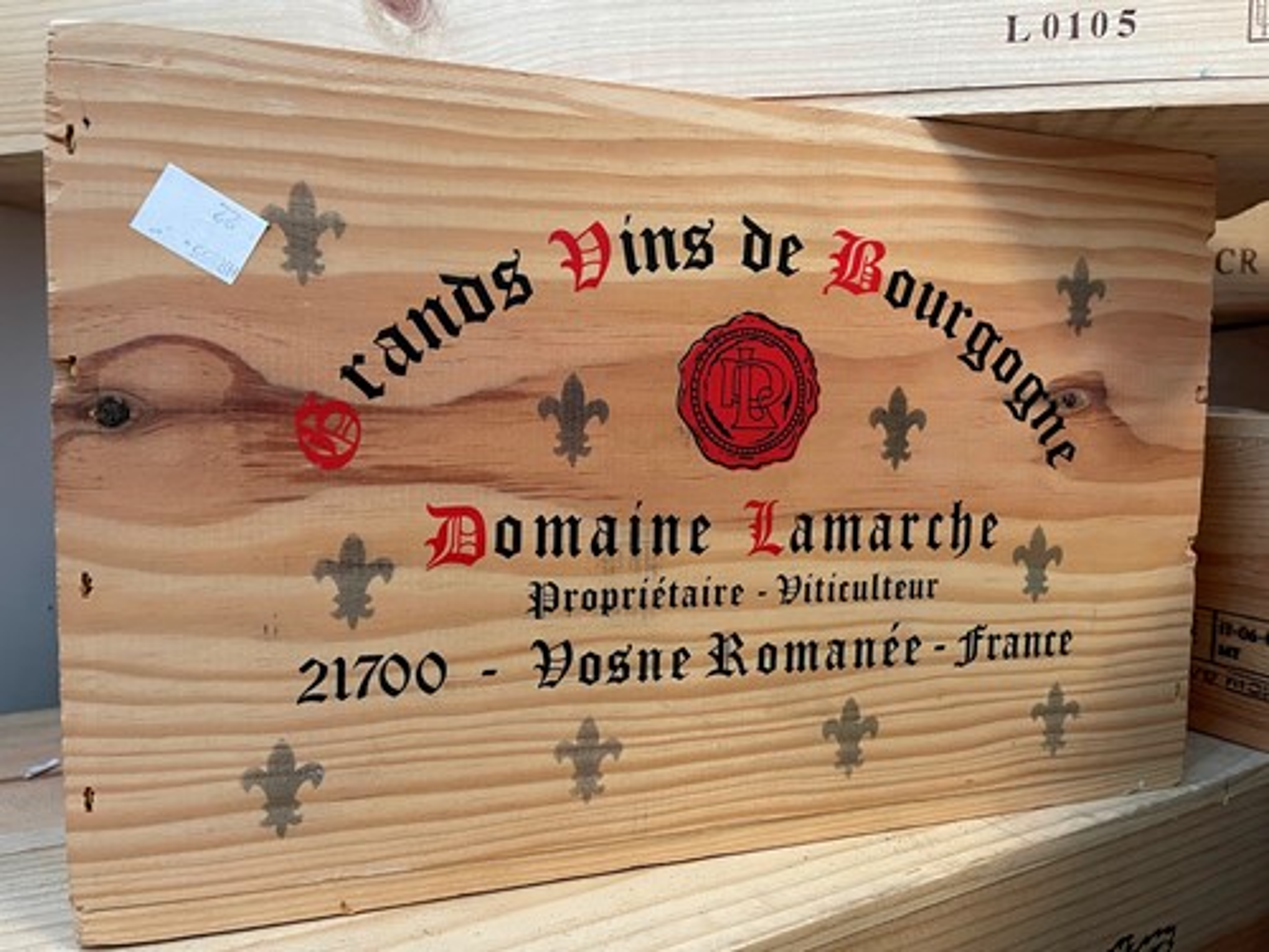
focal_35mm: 26
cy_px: 476
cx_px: 634
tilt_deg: -4.2
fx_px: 953
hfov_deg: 67.3
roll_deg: -1.0
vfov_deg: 53.1
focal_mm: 4.2
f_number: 1.6
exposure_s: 1/33
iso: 400
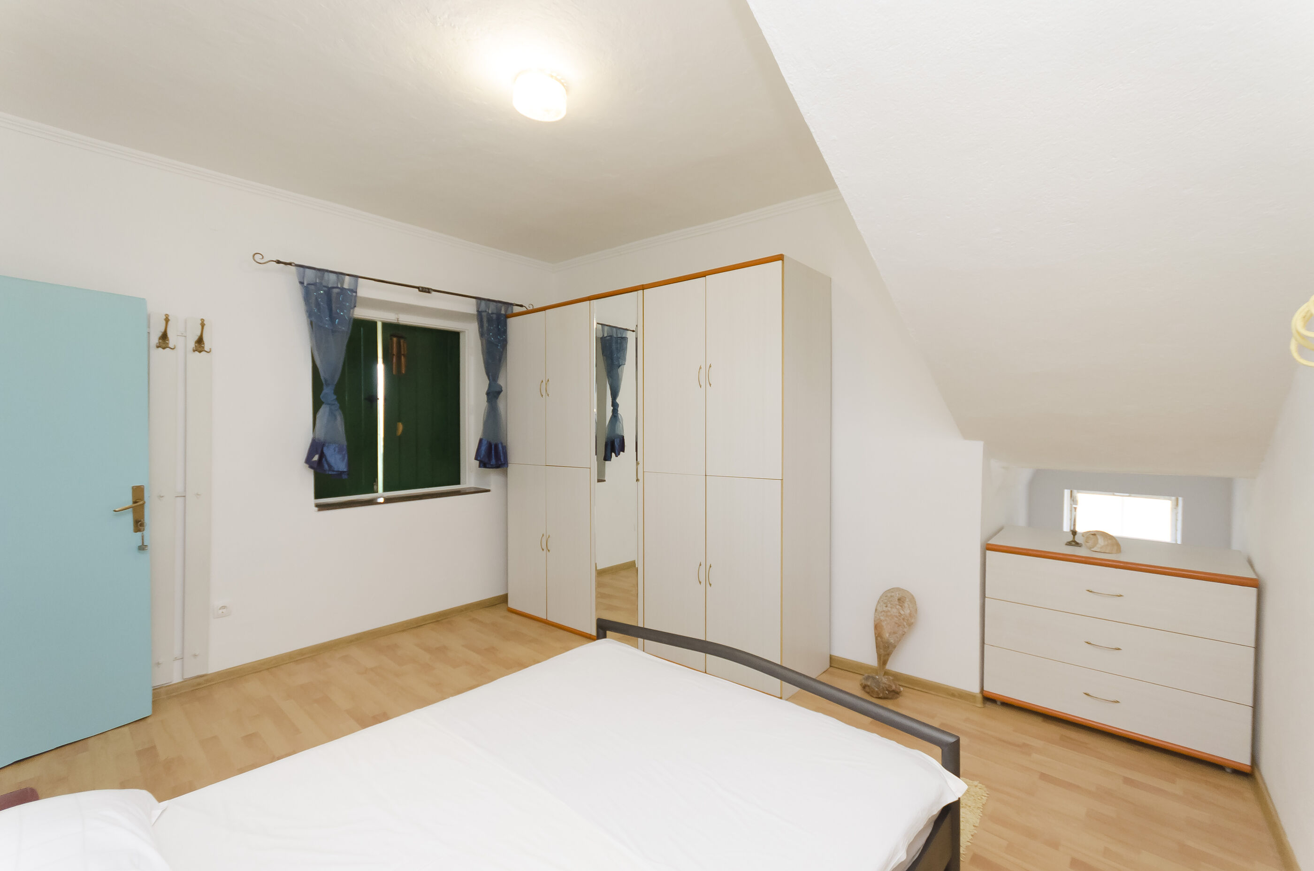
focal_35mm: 15
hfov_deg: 100.5
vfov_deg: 77.1
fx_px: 546
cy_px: 436
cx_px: 657
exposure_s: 1/60
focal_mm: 10
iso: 800
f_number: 4
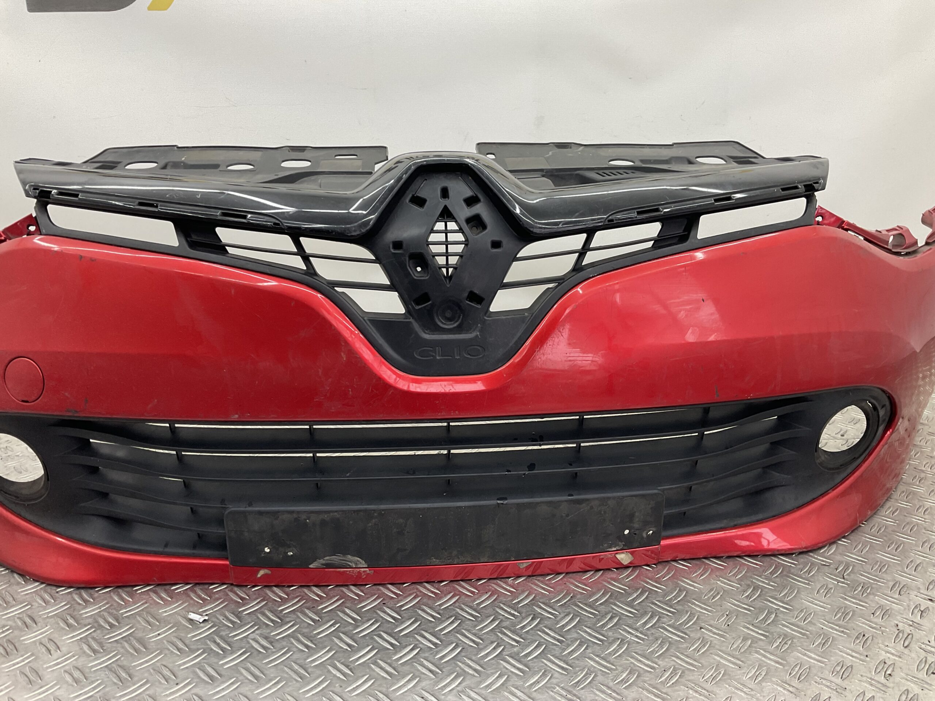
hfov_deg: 61.7
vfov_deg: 48.2
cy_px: 350
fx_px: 783
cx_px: 468
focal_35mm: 29
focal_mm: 3
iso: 50
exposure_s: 1/120
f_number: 1.8
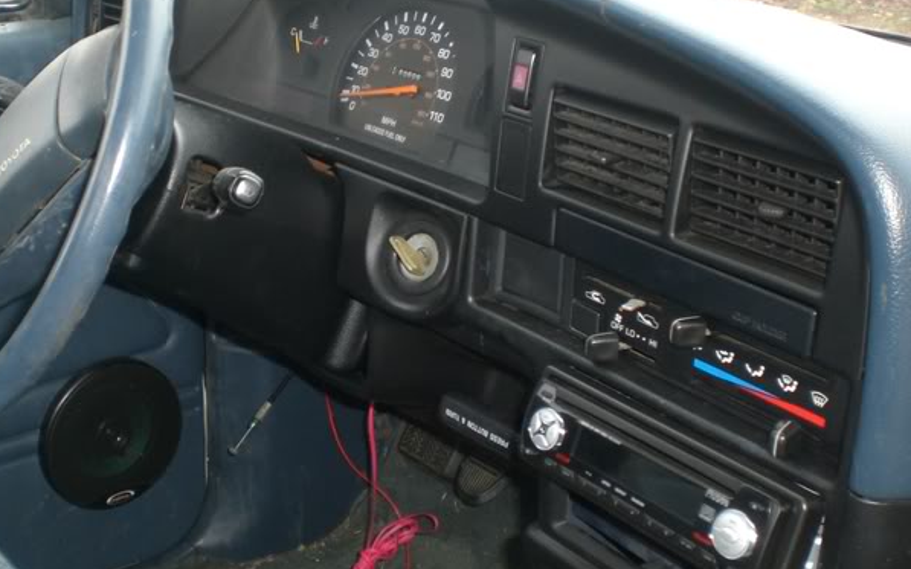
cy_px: 252
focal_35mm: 54
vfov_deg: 24.0
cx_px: 374
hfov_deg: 37.4
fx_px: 1341
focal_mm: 6.3
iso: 100
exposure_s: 1/30
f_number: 3.1
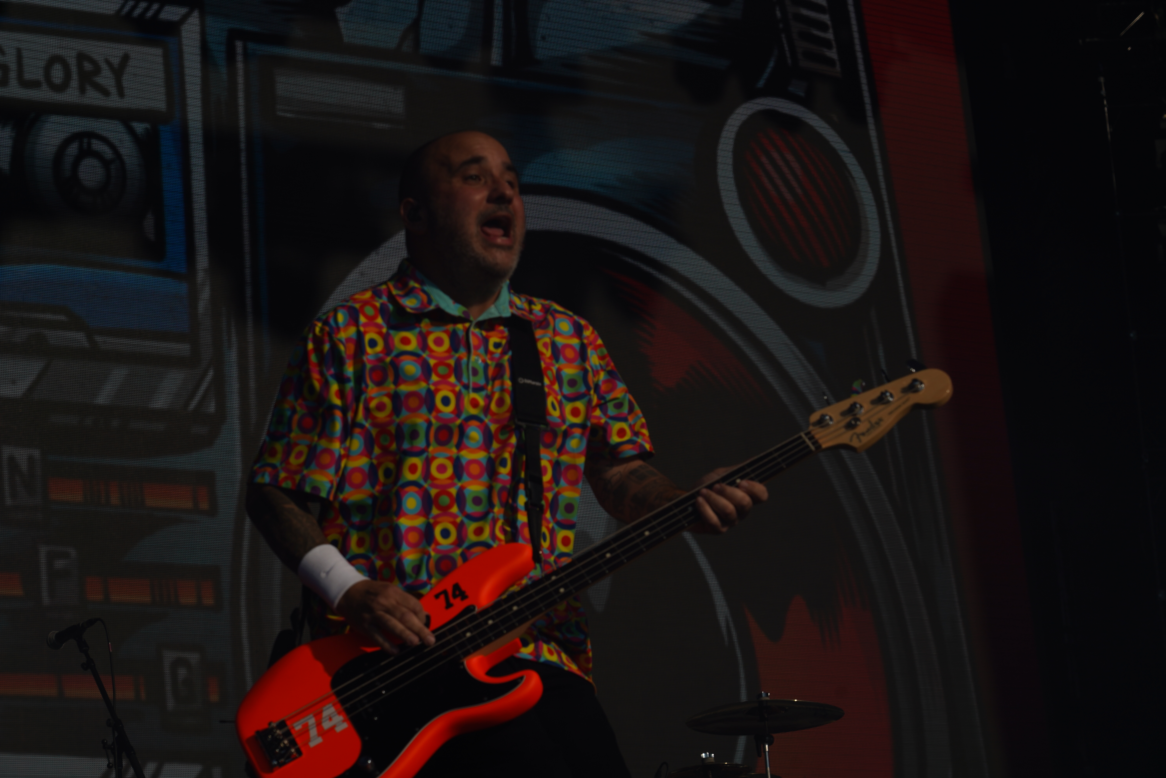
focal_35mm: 105
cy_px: 389
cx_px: 583
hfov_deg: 19.5
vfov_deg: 13.0
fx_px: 3401
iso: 100
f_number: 8
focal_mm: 105
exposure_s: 1/2000
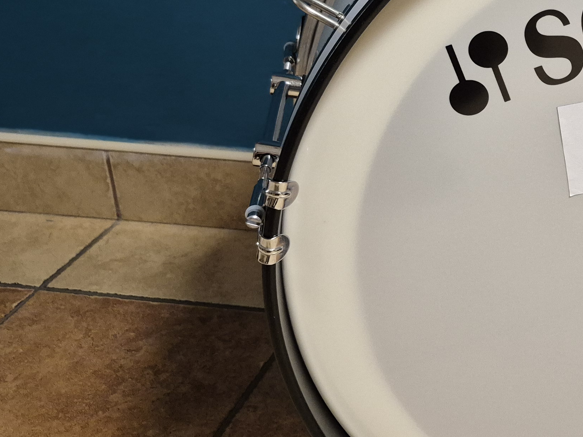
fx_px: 943
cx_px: 633
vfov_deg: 25.8
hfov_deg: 30.8
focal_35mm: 56
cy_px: 117
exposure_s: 1/100
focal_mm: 5.4
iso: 800
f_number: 1.8
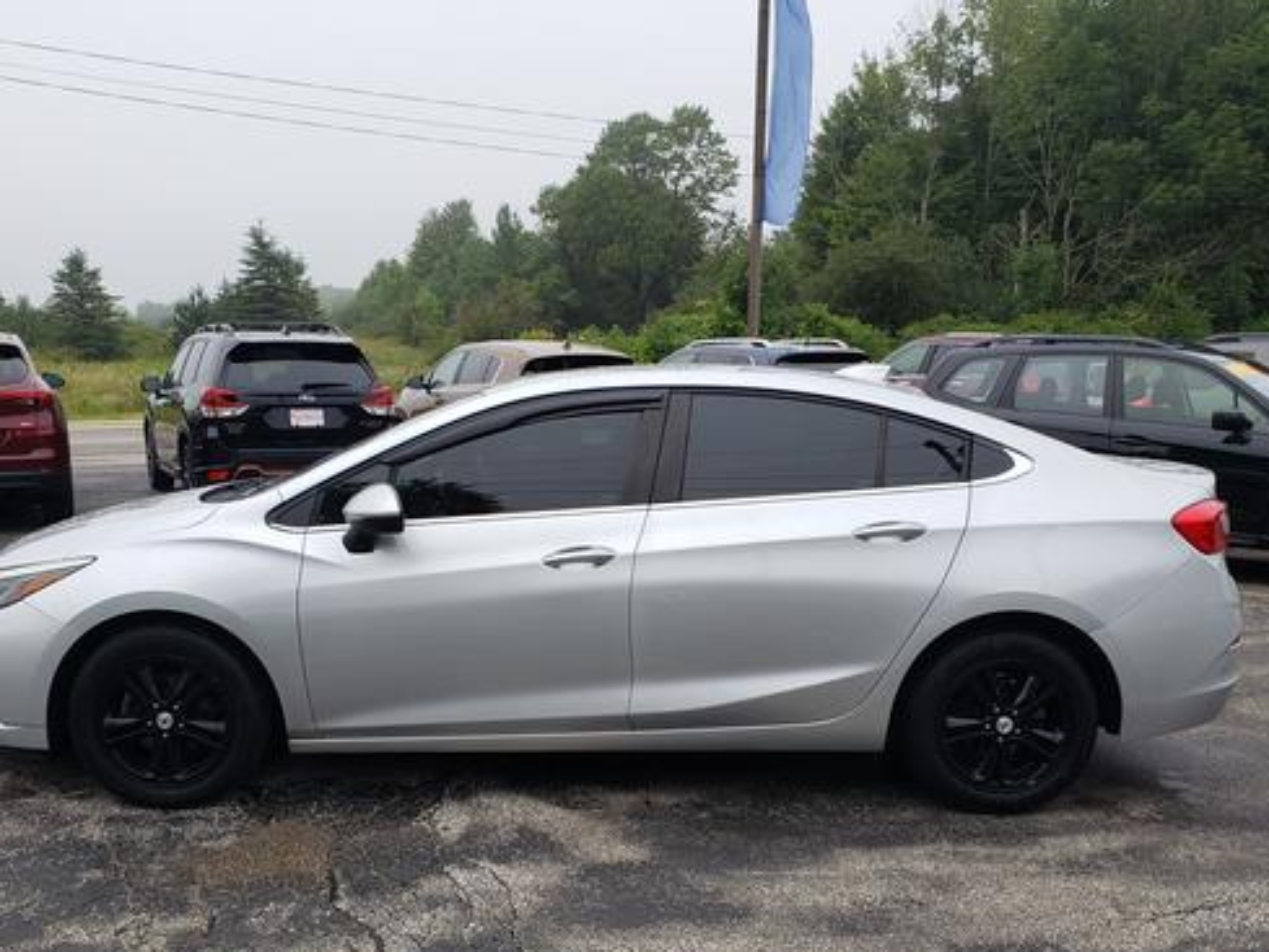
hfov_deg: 53.9
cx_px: 581
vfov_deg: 41.4
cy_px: 615
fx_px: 1247
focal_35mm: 34
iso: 50
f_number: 2.4
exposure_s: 1/237
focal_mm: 4.3
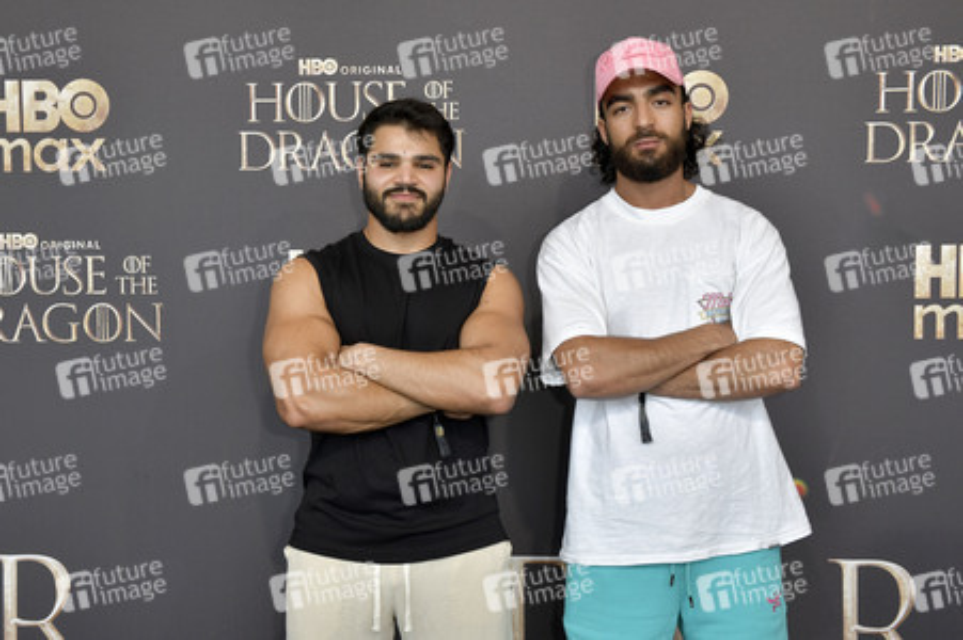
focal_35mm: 40
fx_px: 1069
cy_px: 320
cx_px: 482
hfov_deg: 48.5
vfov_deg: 33.4
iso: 400
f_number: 6.3
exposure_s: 1/250
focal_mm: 40
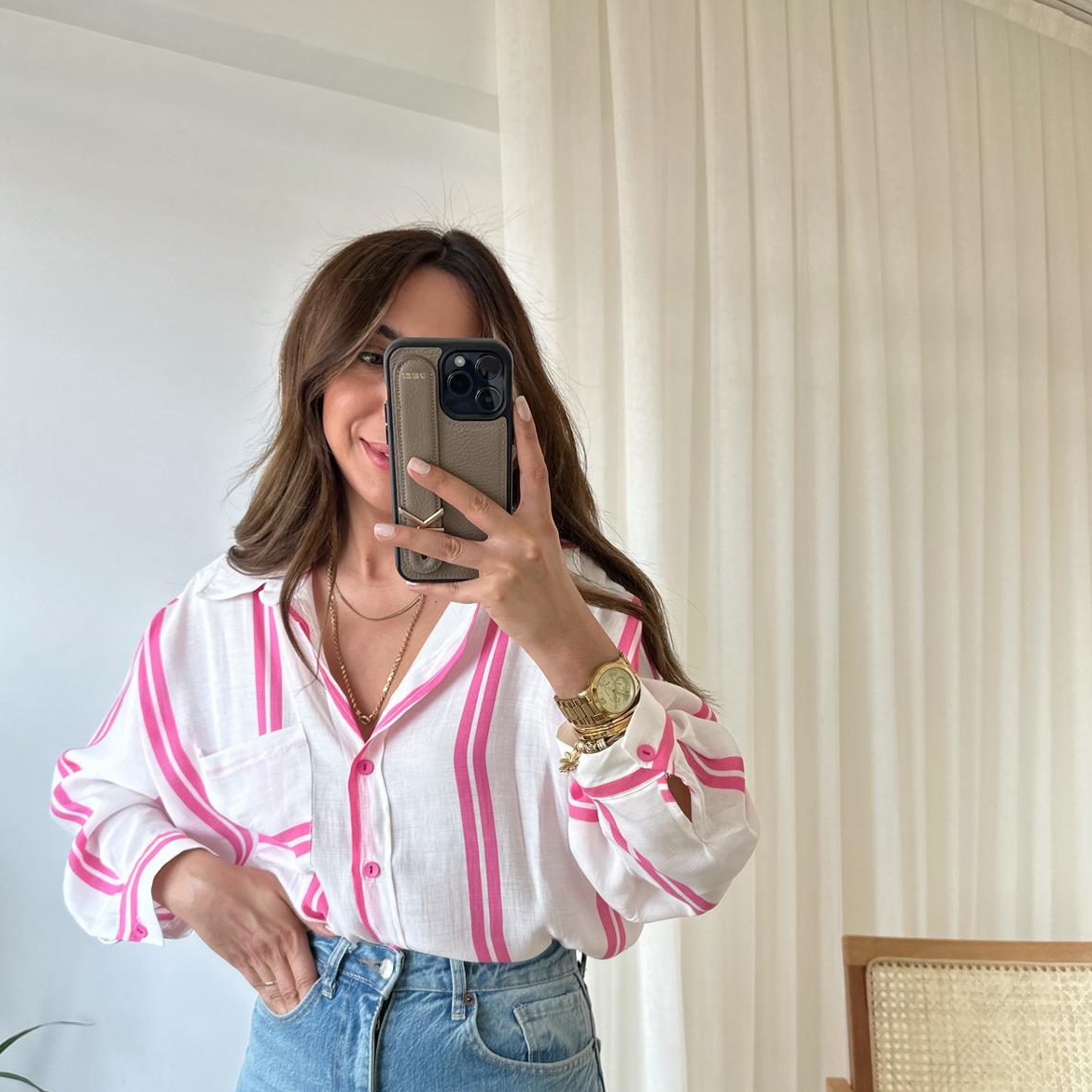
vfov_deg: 54.8
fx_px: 1035
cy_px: 697
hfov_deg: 55.6
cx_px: 541
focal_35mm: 29
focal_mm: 6.86
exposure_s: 1/121
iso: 64
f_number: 1.78
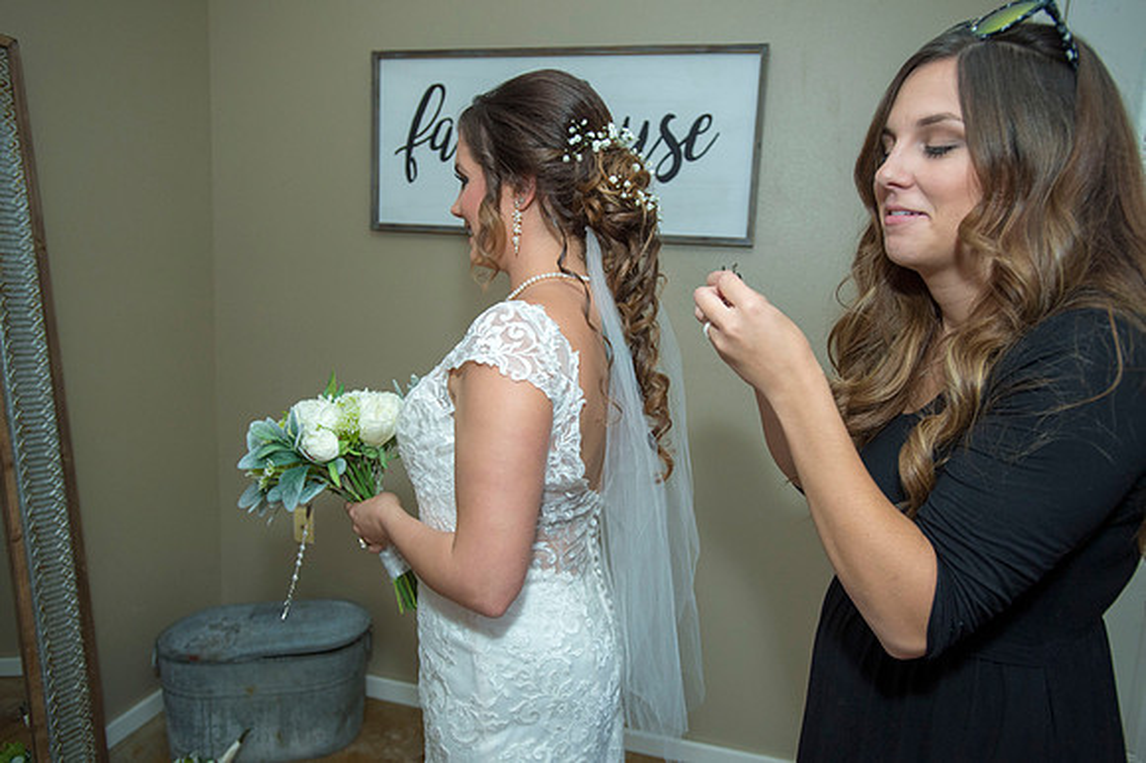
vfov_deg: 53.1
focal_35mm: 24
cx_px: 573
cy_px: 382
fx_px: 764
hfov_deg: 73.8
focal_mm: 24
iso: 1250
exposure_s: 1/200
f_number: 3.5
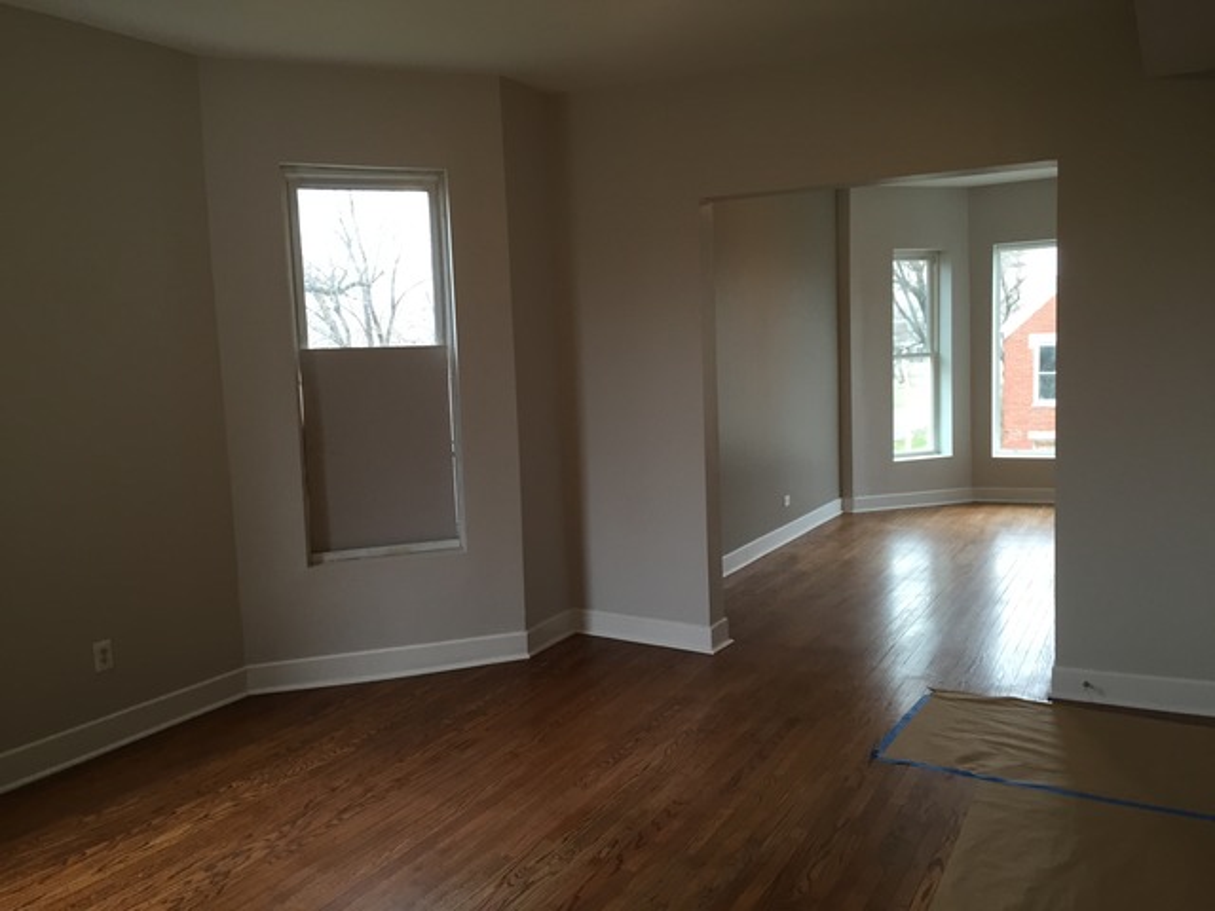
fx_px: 1018
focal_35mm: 29
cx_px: 608
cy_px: 456
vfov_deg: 48.2
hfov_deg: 61.7
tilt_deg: -6.3
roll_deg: +1.5
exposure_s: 1/30
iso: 40
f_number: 2.2
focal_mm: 4.15
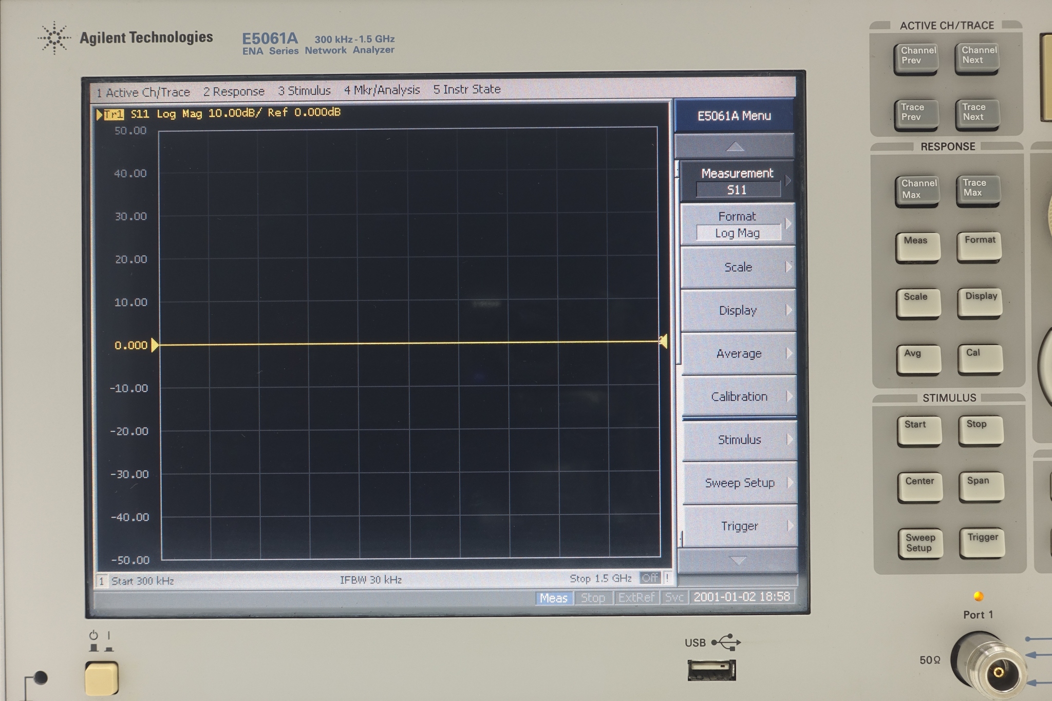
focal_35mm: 48
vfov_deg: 28.1
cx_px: 526
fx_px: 1402
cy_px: 350
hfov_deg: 41.1
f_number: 6.3
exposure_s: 1/3
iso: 80
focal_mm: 17.7
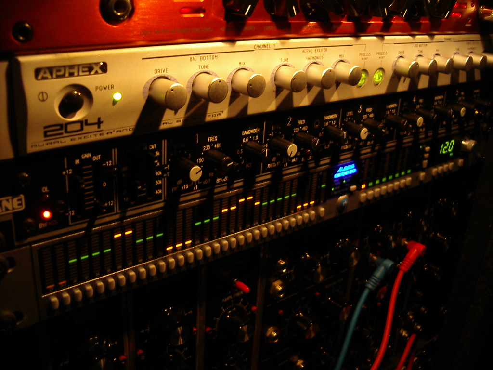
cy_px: 185
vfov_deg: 37.7
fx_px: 541
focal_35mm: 38
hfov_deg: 49.0
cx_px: 246
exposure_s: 1/4
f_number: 2.6
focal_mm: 5.8
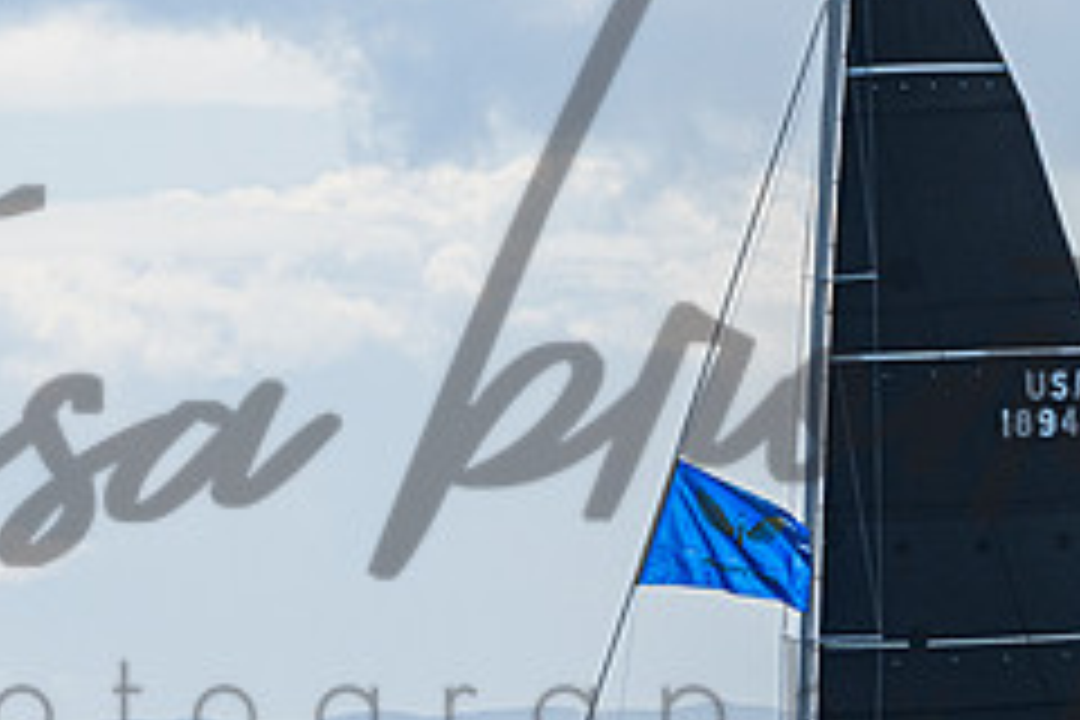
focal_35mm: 1160
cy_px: 367
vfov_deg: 1.2
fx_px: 34797
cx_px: 856
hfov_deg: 1.8
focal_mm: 400
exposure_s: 1/1600
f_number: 10
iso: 400
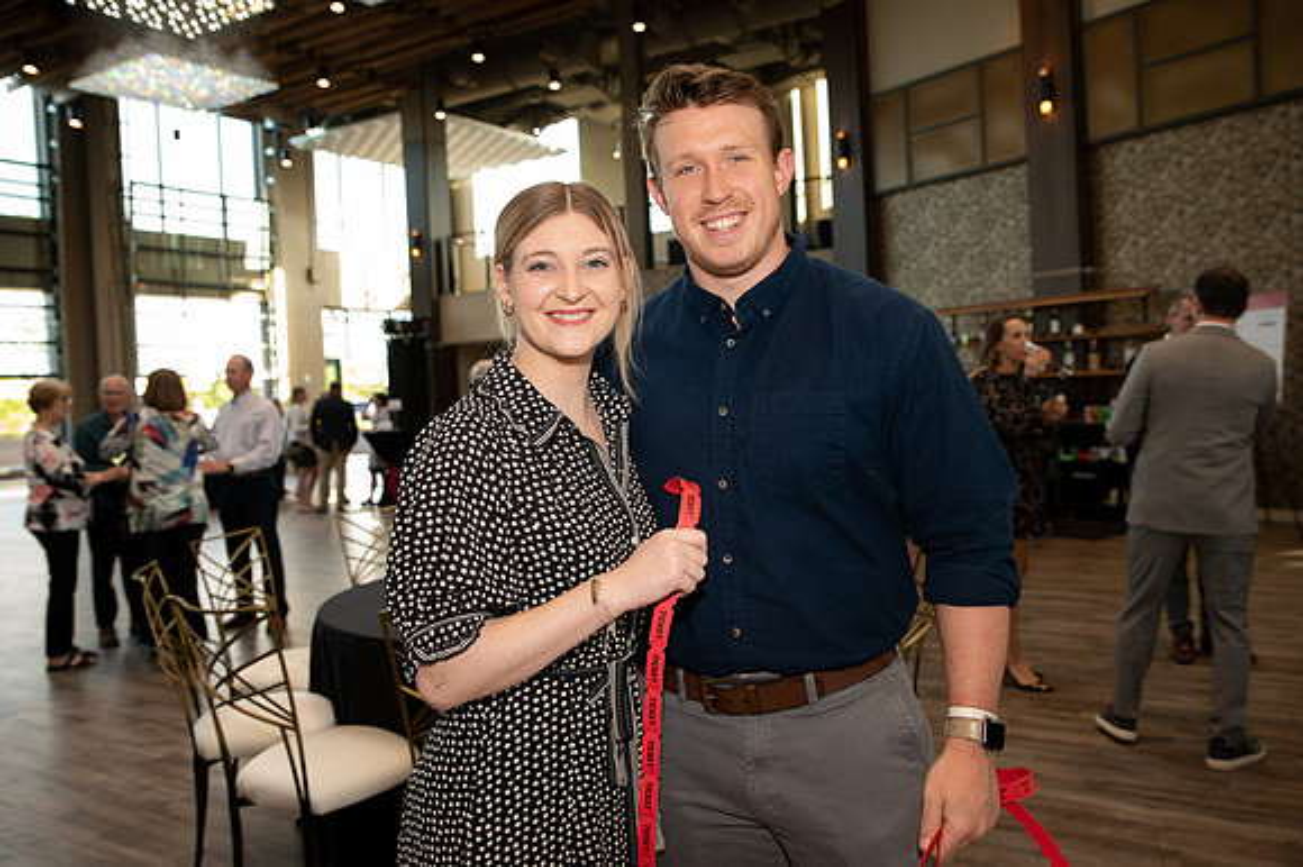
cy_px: 421
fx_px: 1080
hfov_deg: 62.2
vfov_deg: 43.8
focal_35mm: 30
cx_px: 635
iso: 640
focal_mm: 29
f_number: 3.5
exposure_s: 1/160
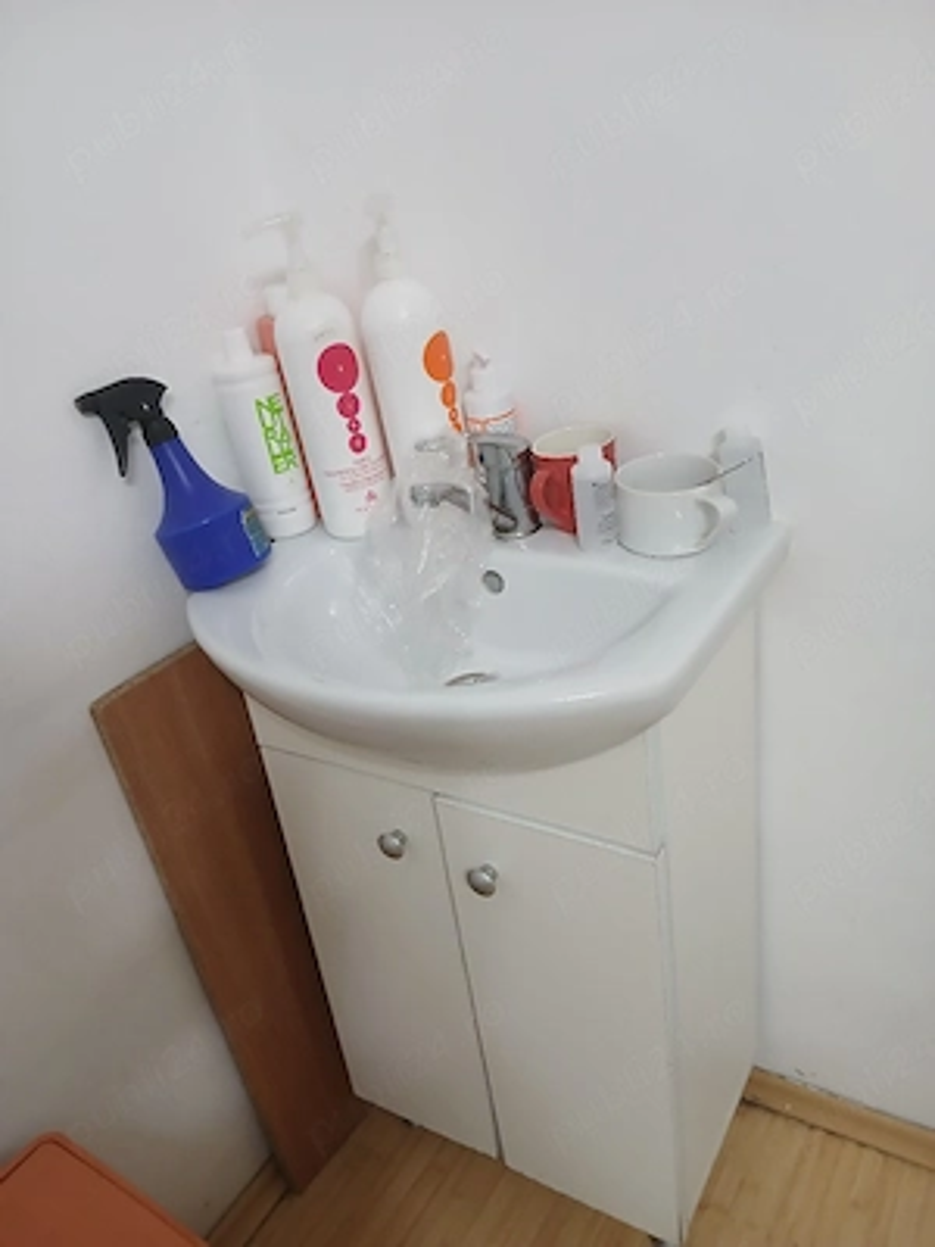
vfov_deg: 67.3
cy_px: 624
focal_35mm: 26
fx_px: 936
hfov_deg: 53.1
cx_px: 468
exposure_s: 1/50
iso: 320
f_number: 1.8
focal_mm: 3.98
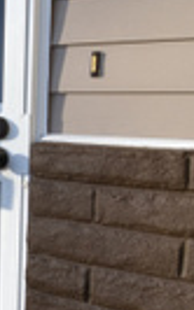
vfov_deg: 31.1
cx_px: -133
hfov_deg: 16.9
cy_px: 138
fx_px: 559
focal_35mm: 66
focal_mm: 12
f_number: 5.6
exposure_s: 1/125
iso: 100
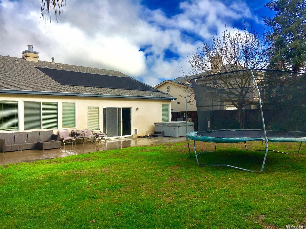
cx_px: 153
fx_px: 256
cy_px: 114
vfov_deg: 48.2
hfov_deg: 61.7
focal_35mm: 29
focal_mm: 4.15
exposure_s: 1/1399
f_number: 2.2
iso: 25
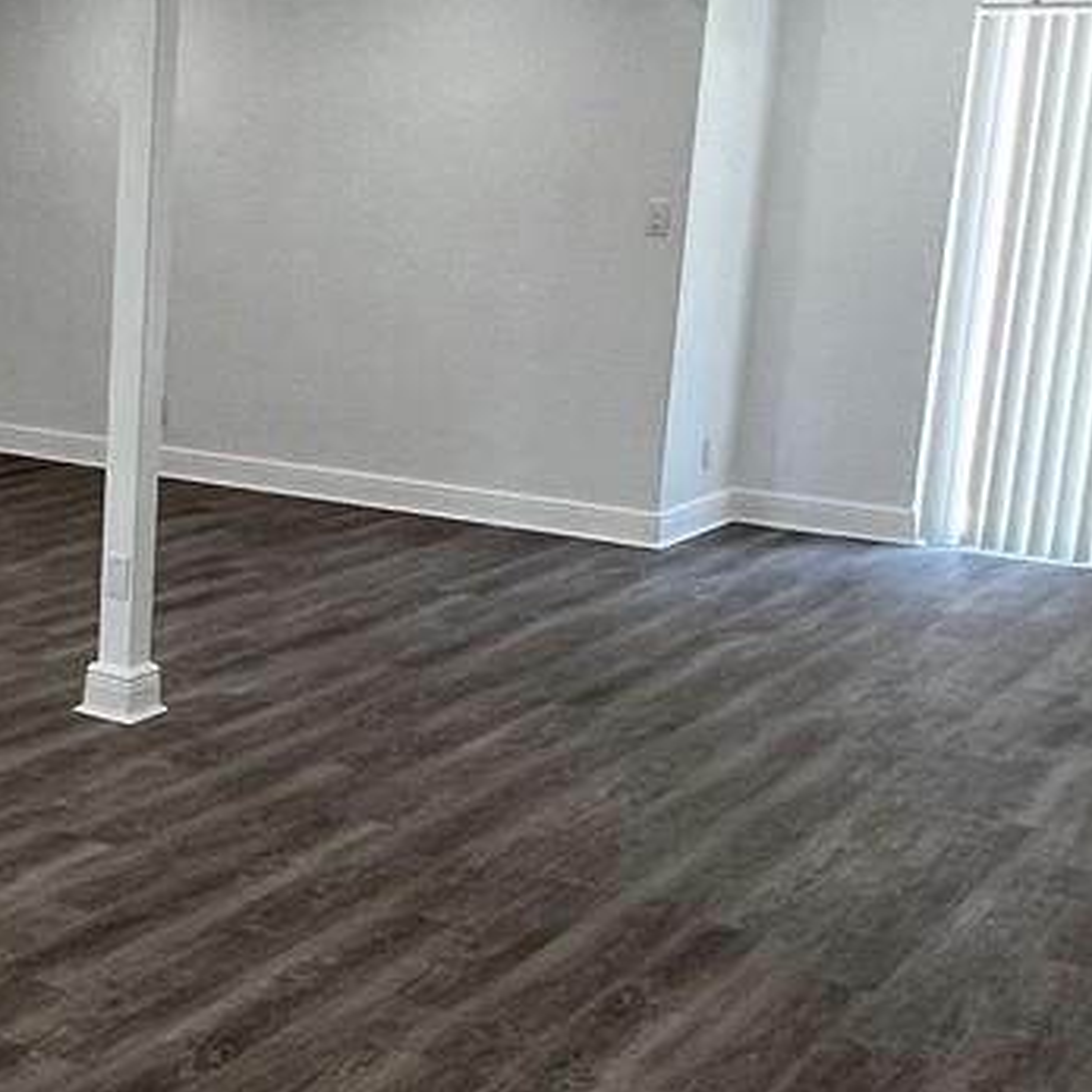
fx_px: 1892
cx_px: 16
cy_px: 626
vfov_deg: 32.2
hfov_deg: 30.1
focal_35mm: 53
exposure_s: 1/120
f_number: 1.8
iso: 160
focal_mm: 1.57
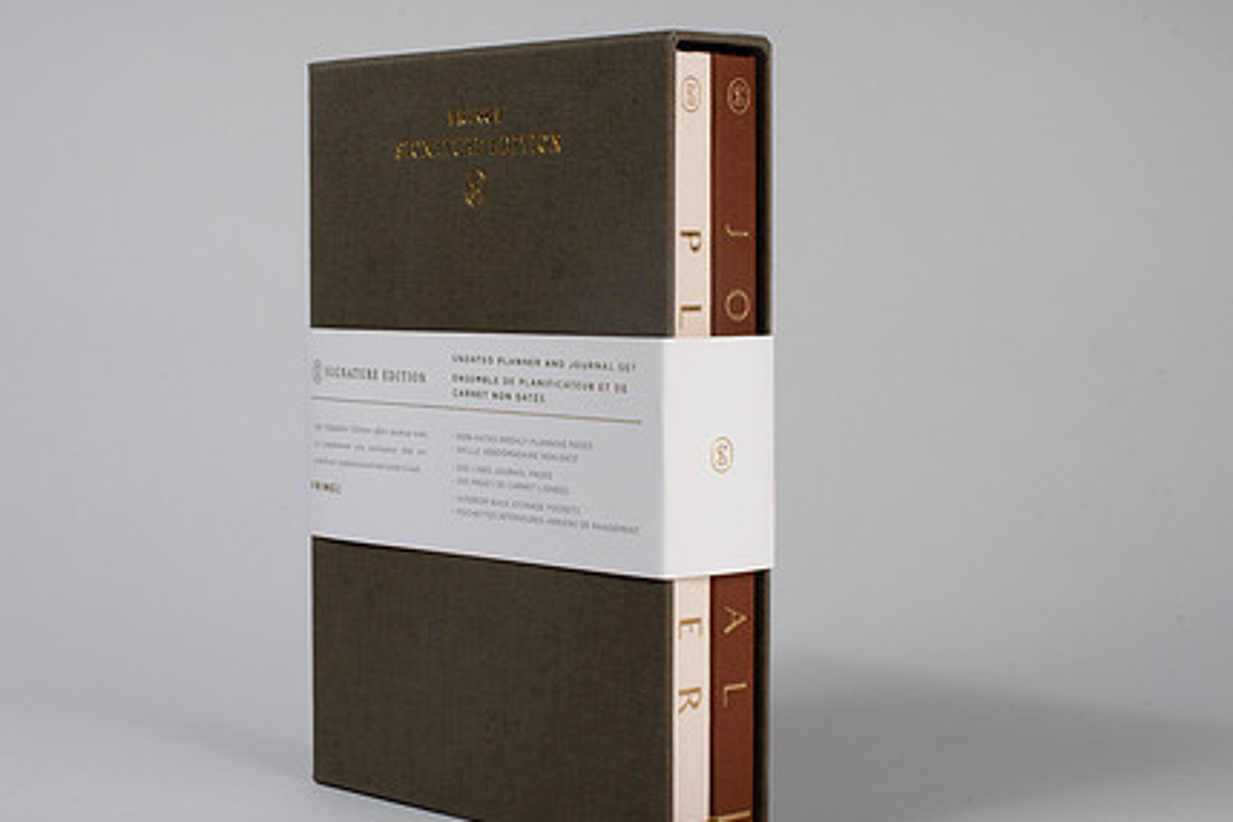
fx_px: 2397
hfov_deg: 28.8
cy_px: 445
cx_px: 522
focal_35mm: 70
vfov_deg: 19.5
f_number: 16
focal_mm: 50
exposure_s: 1/250
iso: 200
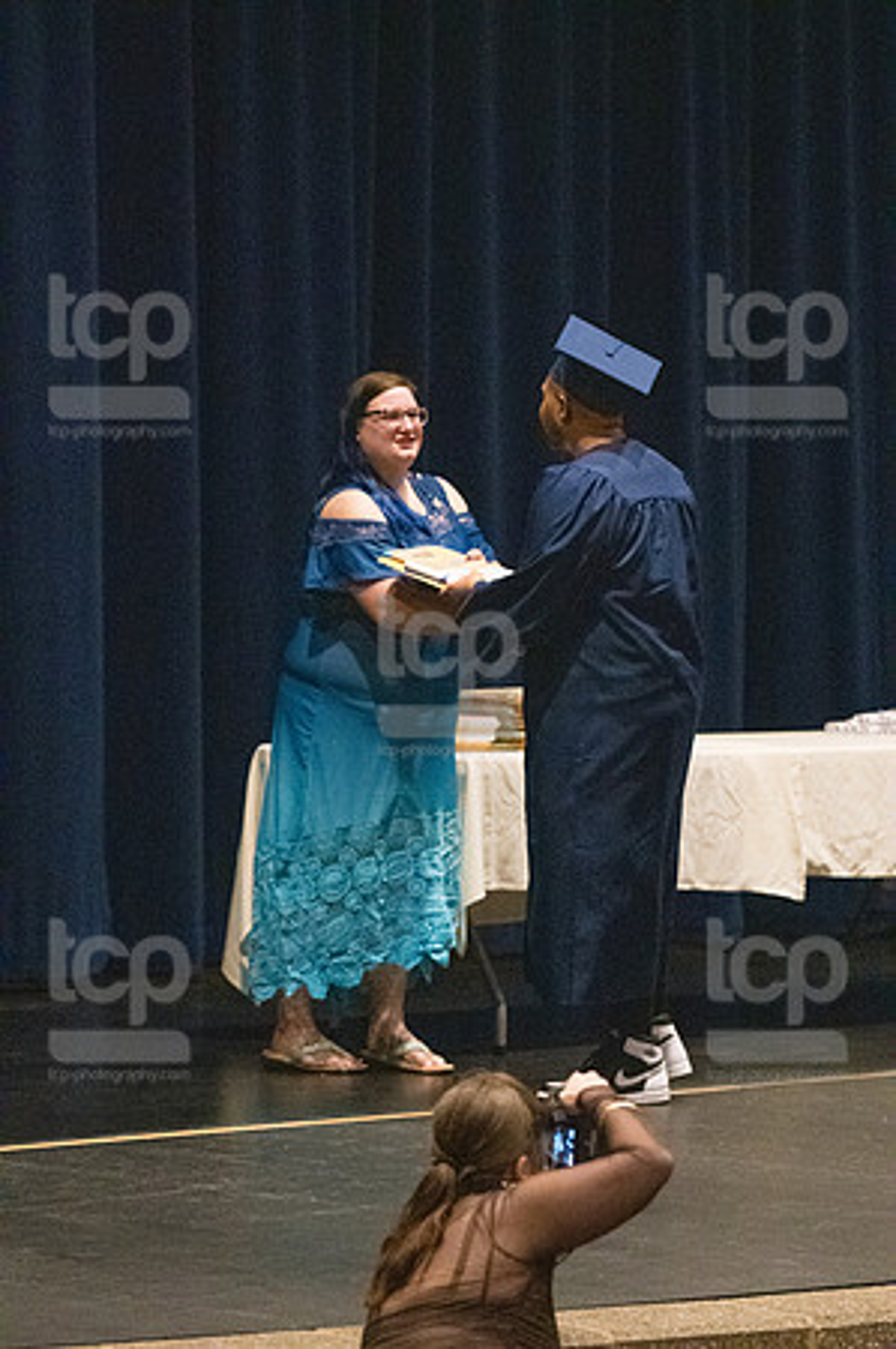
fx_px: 6174
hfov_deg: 8.3
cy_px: 674
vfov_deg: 12.5
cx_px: 448
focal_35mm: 165
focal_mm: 110
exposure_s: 1/400
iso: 10000
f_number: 3.2
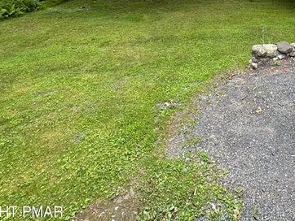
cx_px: 231
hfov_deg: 52.2
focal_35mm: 33
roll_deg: -1.6
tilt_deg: -13.1
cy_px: -24
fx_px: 281
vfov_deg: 36.2
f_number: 2.2
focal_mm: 2.22
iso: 40
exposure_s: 1/113
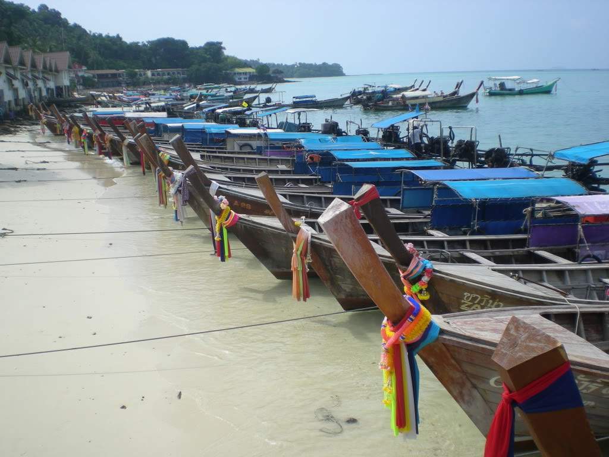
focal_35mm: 38
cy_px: 228
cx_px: 304
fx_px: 669
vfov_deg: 37.7
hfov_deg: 49.0
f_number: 4.6
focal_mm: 6.3
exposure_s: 1/378
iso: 50
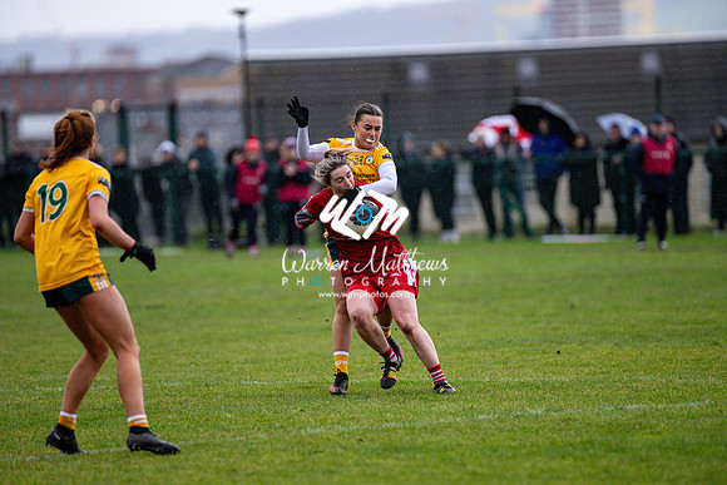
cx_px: 364
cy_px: 242
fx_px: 6059
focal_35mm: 300
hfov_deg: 6.9
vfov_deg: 4.6
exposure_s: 1/640
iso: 2200
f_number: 2.8
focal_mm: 300
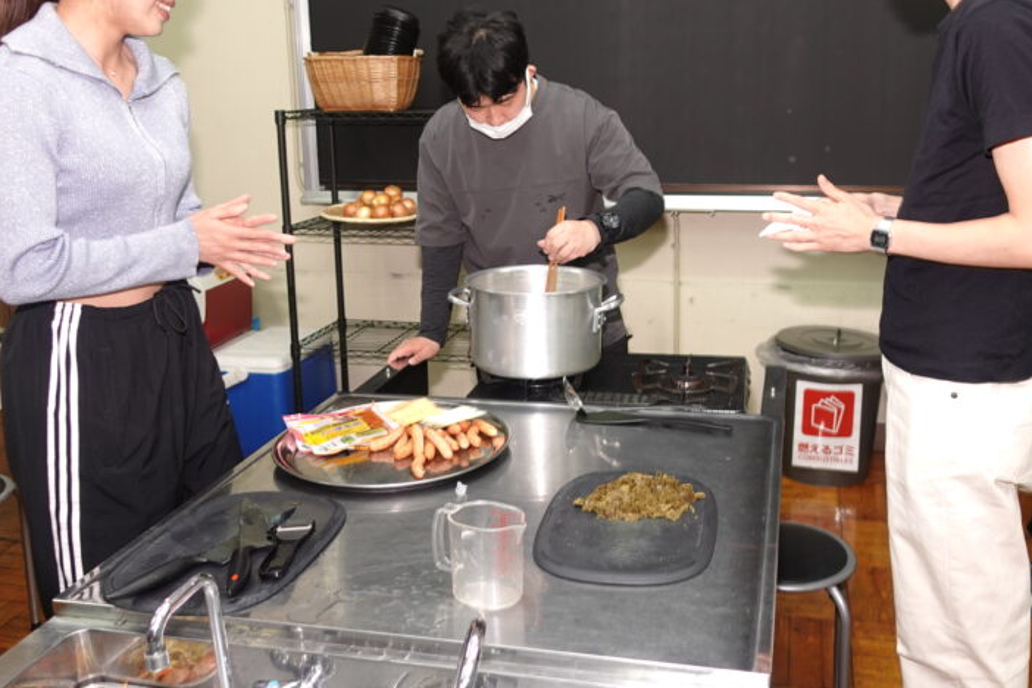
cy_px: 264
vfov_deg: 37.7
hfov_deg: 54.3
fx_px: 1003
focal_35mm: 35
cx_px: 575
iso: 80
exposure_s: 1/30
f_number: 1.8
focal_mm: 9.4
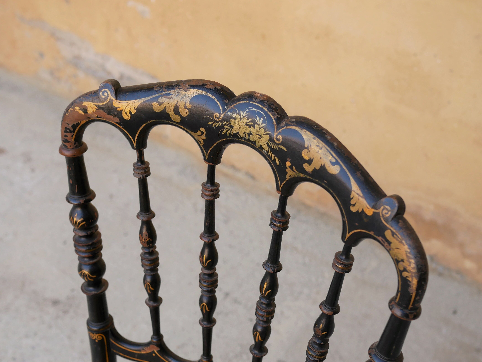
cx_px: 269
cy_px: 230
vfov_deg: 27.4
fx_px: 738
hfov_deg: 36.1
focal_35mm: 53
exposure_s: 1/250
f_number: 2.8
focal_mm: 20
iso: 200
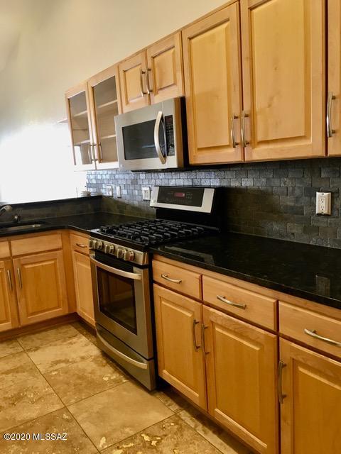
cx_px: 170
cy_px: 227
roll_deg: +2.4
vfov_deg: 61.7
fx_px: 381
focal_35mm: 29
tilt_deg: -10.9
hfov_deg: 48.2
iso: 80
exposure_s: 1/30
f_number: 2.2
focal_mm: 4.15
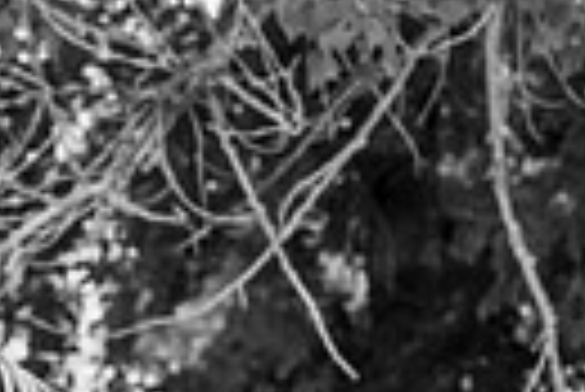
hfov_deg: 5.4
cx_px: -387
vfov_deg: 3.6
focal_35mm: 380
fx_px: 6182
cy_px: 602
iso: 800
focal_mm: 85
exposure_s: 1/500
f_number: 10
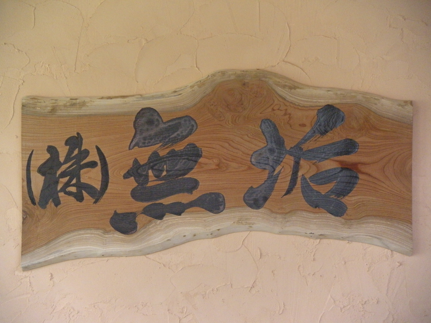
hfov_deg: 28.6
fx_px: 847
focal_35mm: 68
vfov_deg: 21.6
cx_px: 216
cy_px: 162
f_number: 4.4
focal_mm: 11.3
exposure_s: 1/52
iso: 400
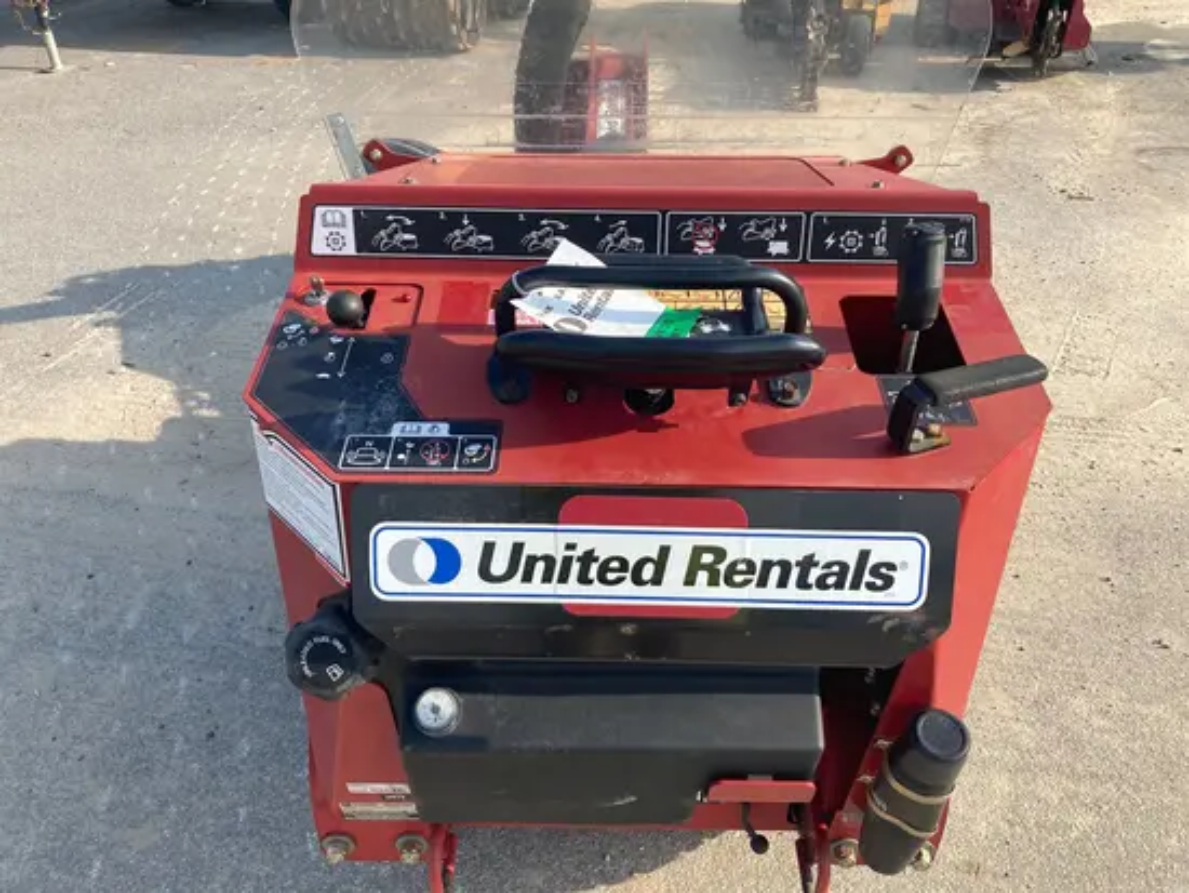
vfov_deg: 49.8
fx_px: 962
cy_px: 446
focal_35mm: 28
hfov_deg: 63.4
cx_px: 594
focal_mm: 3.99
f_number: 1.8
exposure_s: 1/810
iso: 20
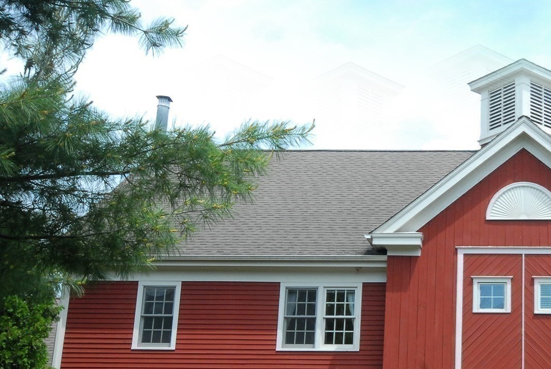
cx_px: 498
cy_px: 260
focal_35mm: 58
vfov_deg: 23.3
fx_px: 889
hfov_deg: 32.7
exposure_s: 1/125
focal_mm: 20
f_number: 14
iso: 500
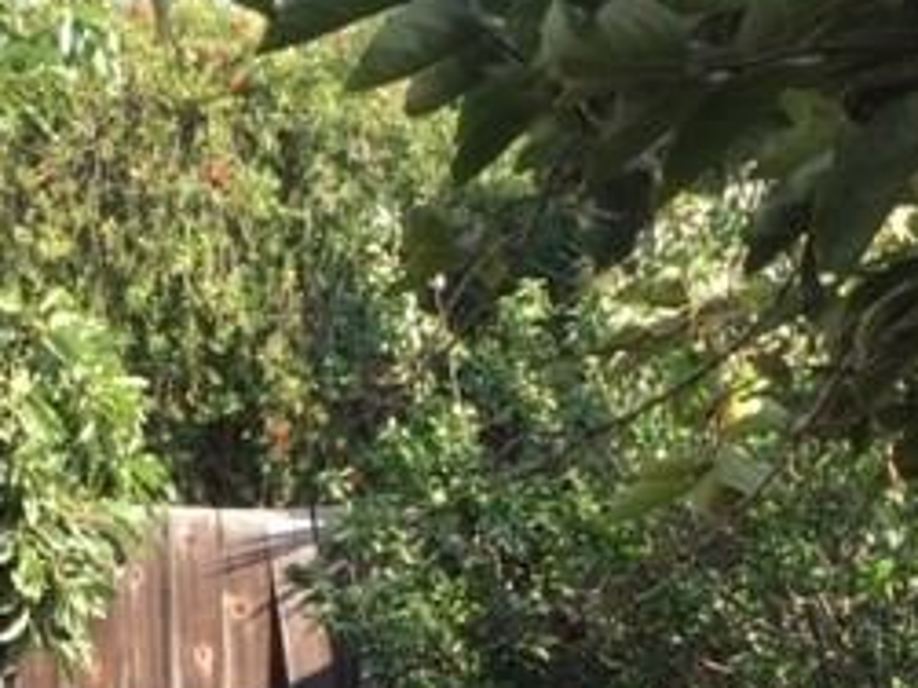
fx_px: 1962
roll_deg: +1.4
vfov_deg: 18.7
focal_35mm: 74
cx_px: 464
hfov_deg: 26.3
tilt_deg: -9.6
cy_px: 853
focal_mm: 4.15
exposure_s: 1/220
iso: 32
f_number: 2.2
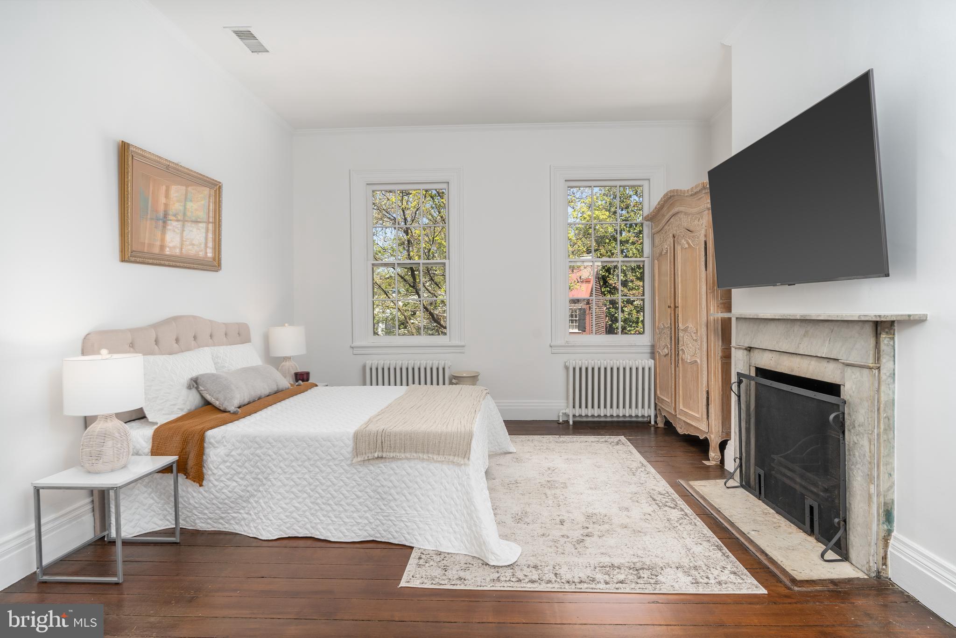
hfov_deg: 90.0
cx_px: 478
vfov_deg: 67.4
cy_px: 319
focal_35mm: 18
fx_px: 478
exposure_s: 1/5
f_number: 8
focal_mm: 18
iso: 200
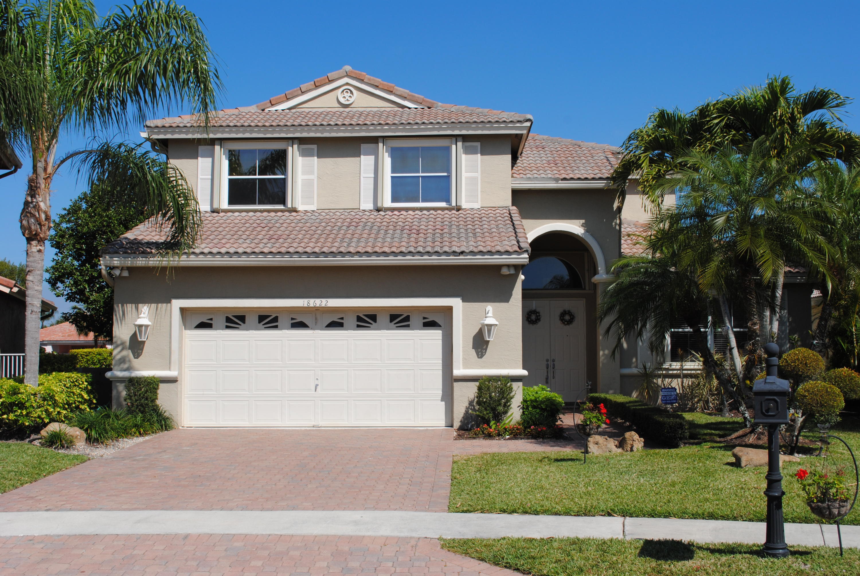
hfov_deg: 46.3
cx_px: 430
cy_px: 288
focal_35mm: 42
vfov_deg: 32.0
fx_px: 1004
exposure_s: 1/320
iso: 100
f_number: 9
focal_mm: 28
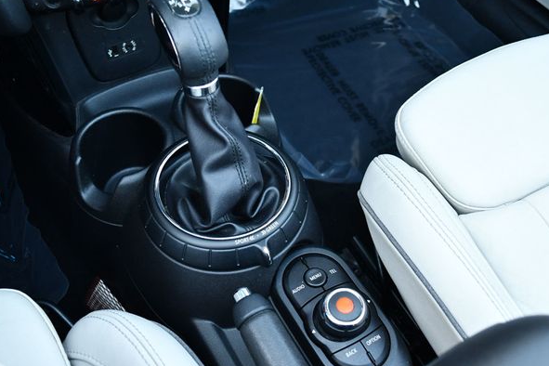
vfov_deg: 34.2
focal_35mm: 39
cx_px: 294
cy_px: 173
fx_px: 595
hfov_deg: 49.5
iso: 800
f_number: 3.5
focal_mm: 18
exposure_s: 1/125
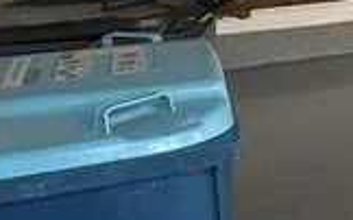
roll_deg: +1.1
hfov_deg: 16.6
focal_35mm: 94
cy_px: 37
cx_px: 710
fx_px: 904
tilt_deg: -10.8
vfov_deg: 13.8
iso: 160
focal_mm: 2.22
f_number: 2.2
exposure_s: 1/99
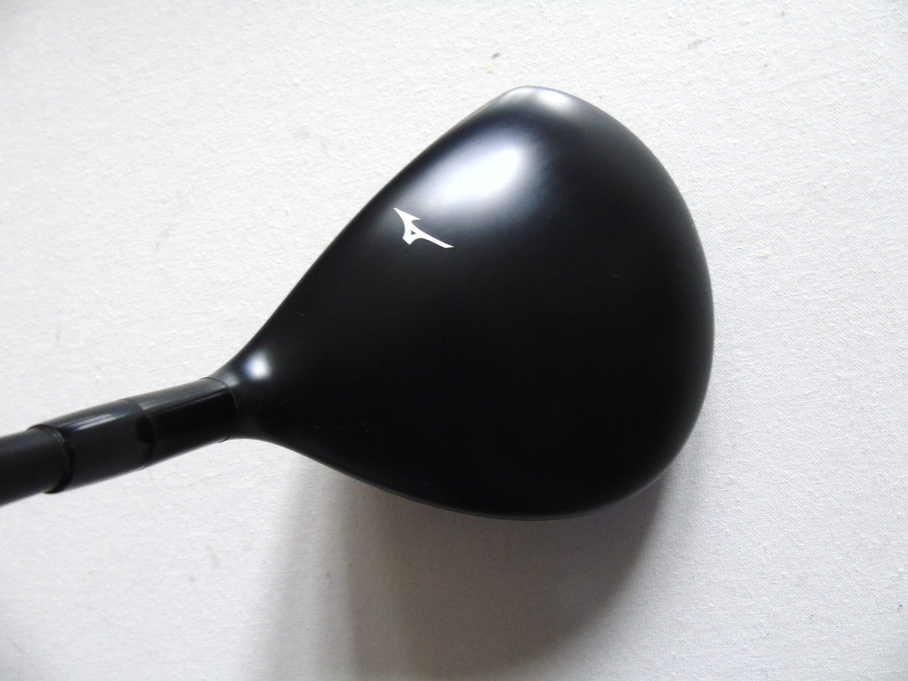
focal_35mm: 25
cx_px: 454
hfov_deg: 69.4
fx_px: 656
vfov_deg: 54.9
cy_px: 340
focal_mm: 4.4
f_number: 3.4
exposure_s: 1/15
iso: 400
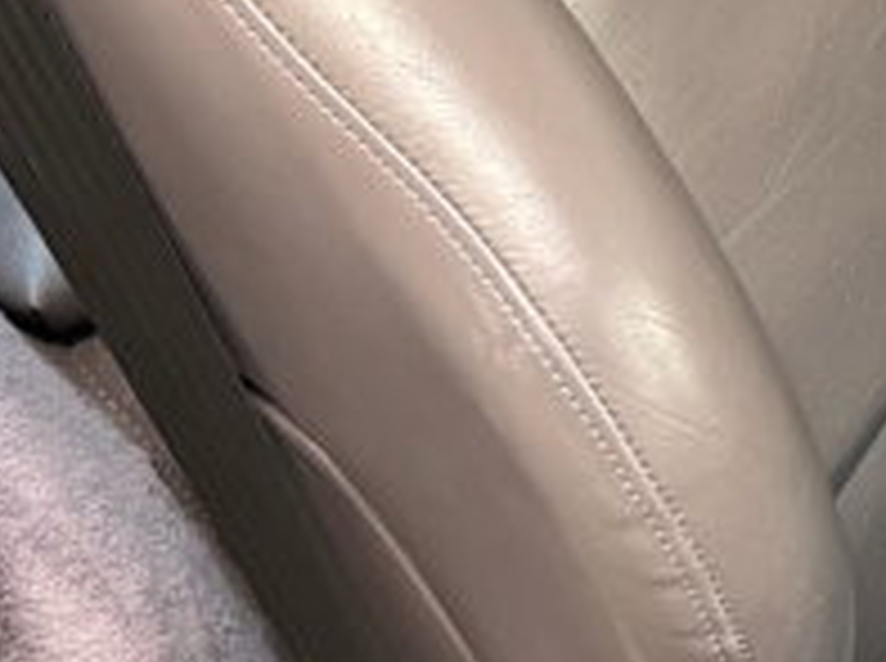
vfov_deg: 11.3
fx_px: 3194
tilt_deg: -33.2
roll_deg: -1.8
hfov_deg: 14.5
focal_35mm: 125
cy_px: -383
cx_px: 1408
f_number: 1.78
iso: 640
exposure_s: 1/50
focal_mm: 6.76
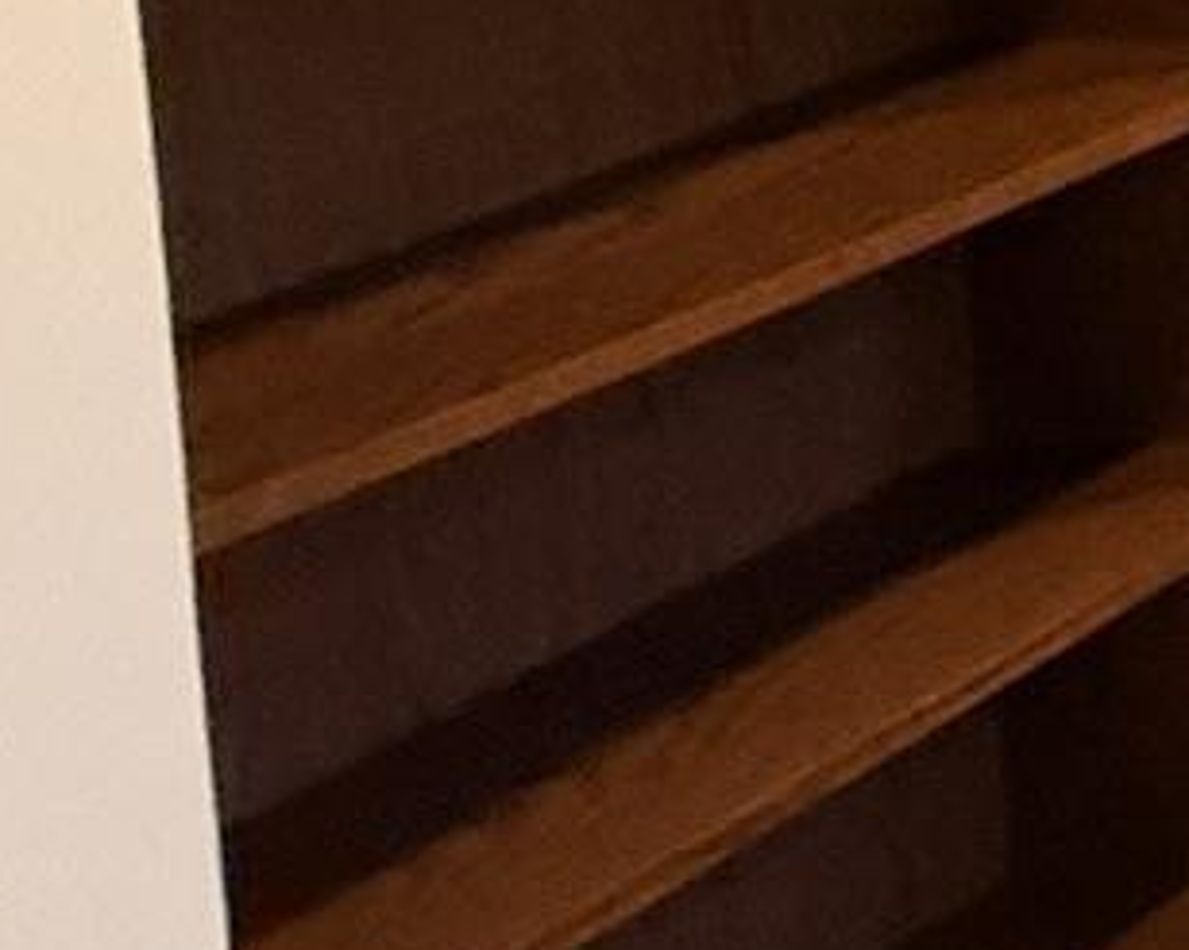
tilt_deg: -6.6
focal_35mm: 91
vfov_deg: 15.0
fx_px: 3200
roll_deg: -0.9
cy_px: -664
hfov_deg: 11.4
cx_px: 3598
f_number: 2.2
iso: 320
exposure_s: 1/60
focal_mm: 2.22
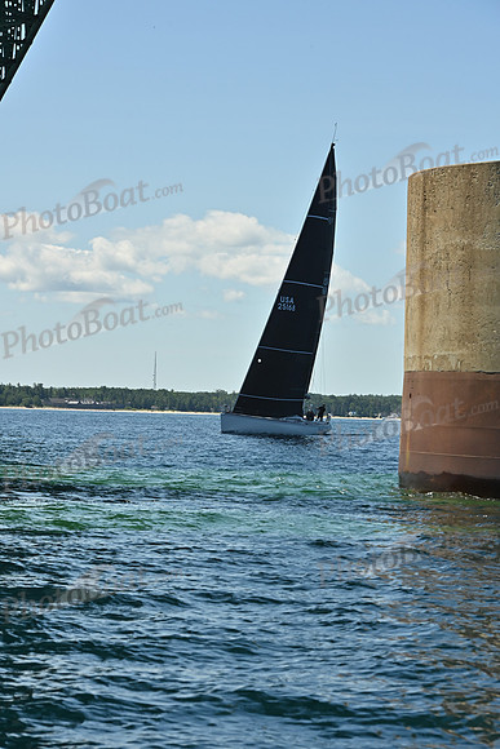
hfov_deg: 12.2
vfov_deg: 18.3
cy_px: 374
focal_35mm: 112
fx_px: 2332
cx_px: 250
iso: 320
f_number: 10
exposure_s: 1/1000
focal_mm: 112
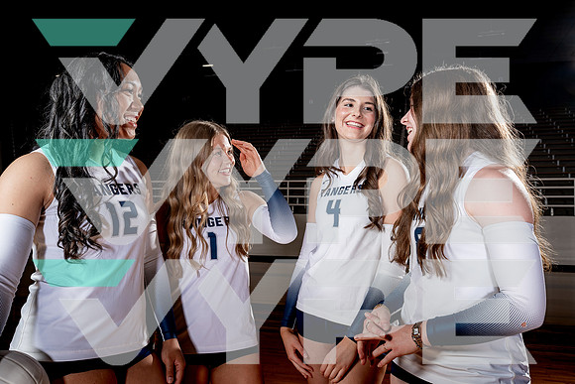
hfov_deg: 58.7
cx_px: 288
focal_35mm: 32
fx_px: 511
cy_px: 192
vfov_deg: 41.1
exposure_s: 1/250
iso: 100
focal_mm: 32
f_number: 8
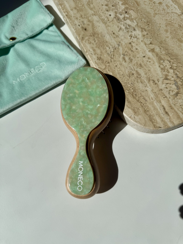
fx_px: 169
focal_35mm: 24
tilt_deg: -67.7
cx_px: 92
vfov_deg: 71.6
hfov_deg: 56.8
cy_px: 122
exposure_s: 1/3247
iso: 80
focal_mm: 6.76
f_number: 1.78
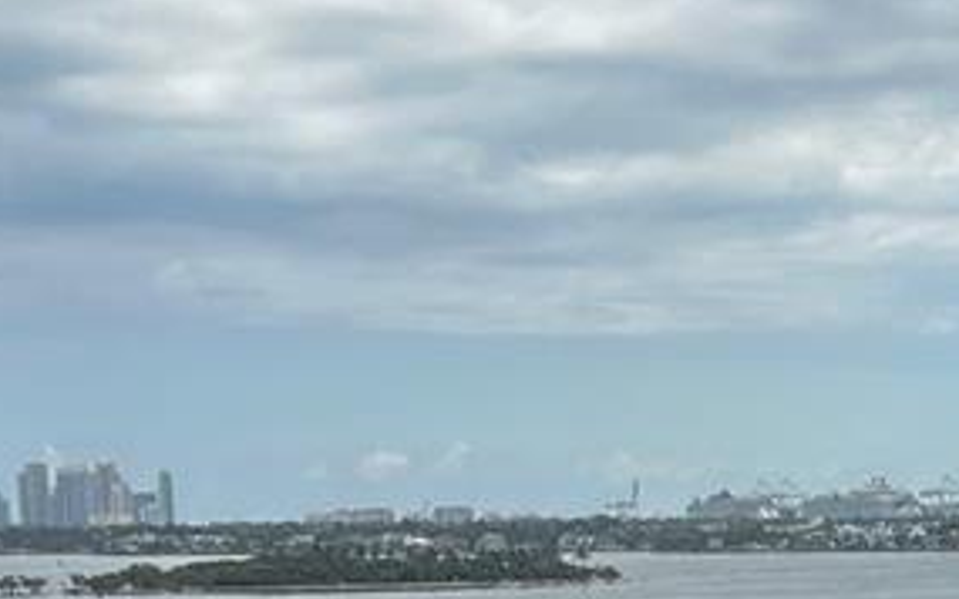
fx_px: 3031
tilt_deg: -11.7
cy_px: 1087
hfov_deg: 17.7
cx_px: 845
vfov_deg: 10.6
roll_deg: -0.6
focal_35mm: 116
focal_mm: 5.7
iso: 50
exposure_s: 1/3571
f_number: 1.5
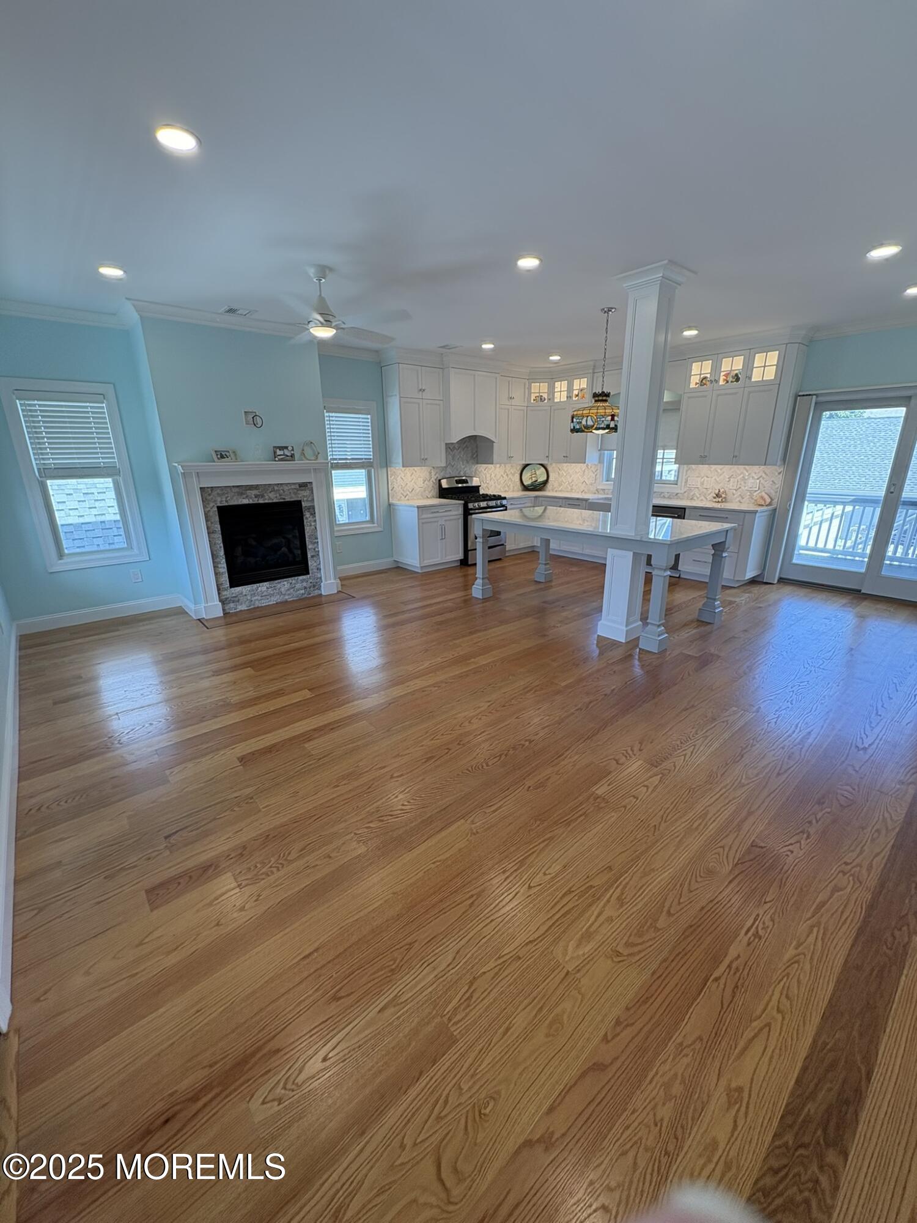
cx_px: 458
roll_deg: +1.2
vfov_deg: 102.1
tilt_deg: -17.5
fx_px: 494
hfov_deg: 85.7
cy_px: 612
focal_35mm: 14
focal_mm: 2.22
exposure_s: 1/123
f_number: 2.2
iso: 80
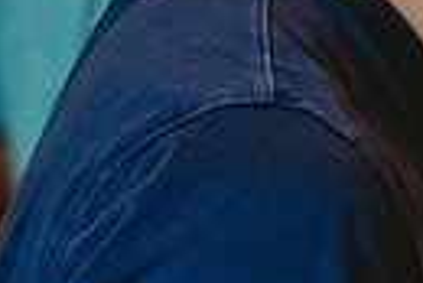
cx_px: 830
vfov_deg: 1.5
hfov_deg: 2.3
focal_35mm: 894
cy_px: 584
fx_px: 10516
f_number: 2.8
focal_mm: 200
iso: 3200
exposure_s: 1/160
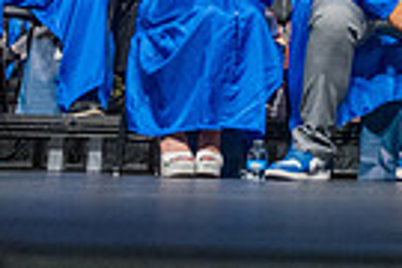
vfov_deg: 10.9
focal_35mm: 117
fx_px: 1306
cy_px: -224
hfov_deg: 15.1
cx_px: 730
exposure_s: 1/160
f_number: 2.8
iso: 2500
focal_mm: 24
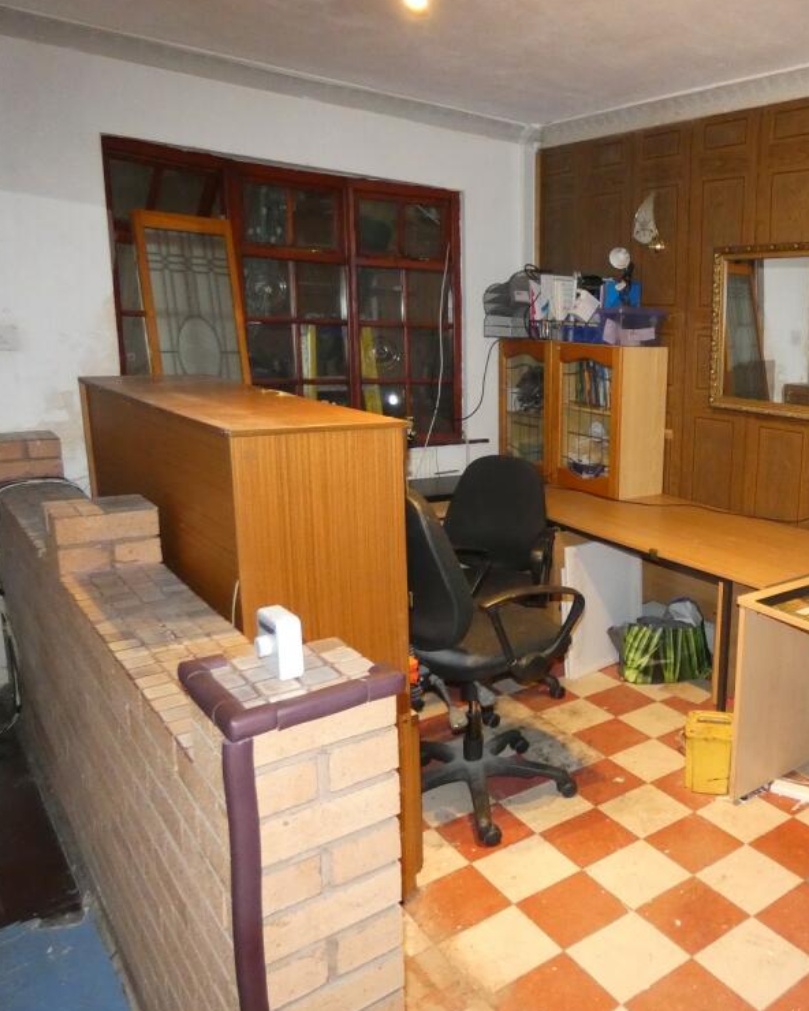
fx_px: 808
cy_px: 504
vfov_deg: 64.1
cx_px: 691
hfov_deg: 48.8
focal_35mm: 27
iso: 800
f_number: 2.8
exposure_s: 1/60
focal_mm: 3.6
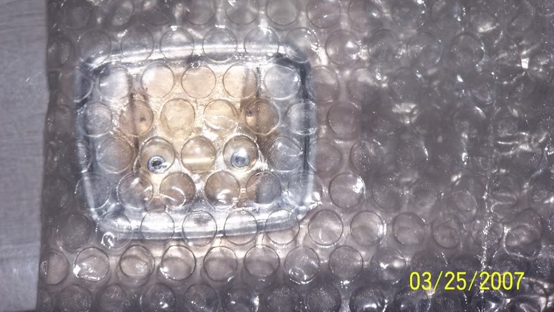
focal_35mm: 185
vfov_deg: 6.6
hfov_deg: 11.6
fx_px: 2718
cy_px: 124
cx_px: 278
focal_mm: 28
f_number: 3.2
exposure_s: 1/125
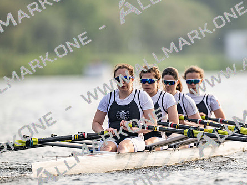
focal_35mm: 752
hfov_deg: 2.6
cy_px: 106
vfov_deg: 2.0
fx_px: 5367
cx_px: 149
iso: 250
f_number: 4
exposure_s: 1/2500
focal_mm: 600
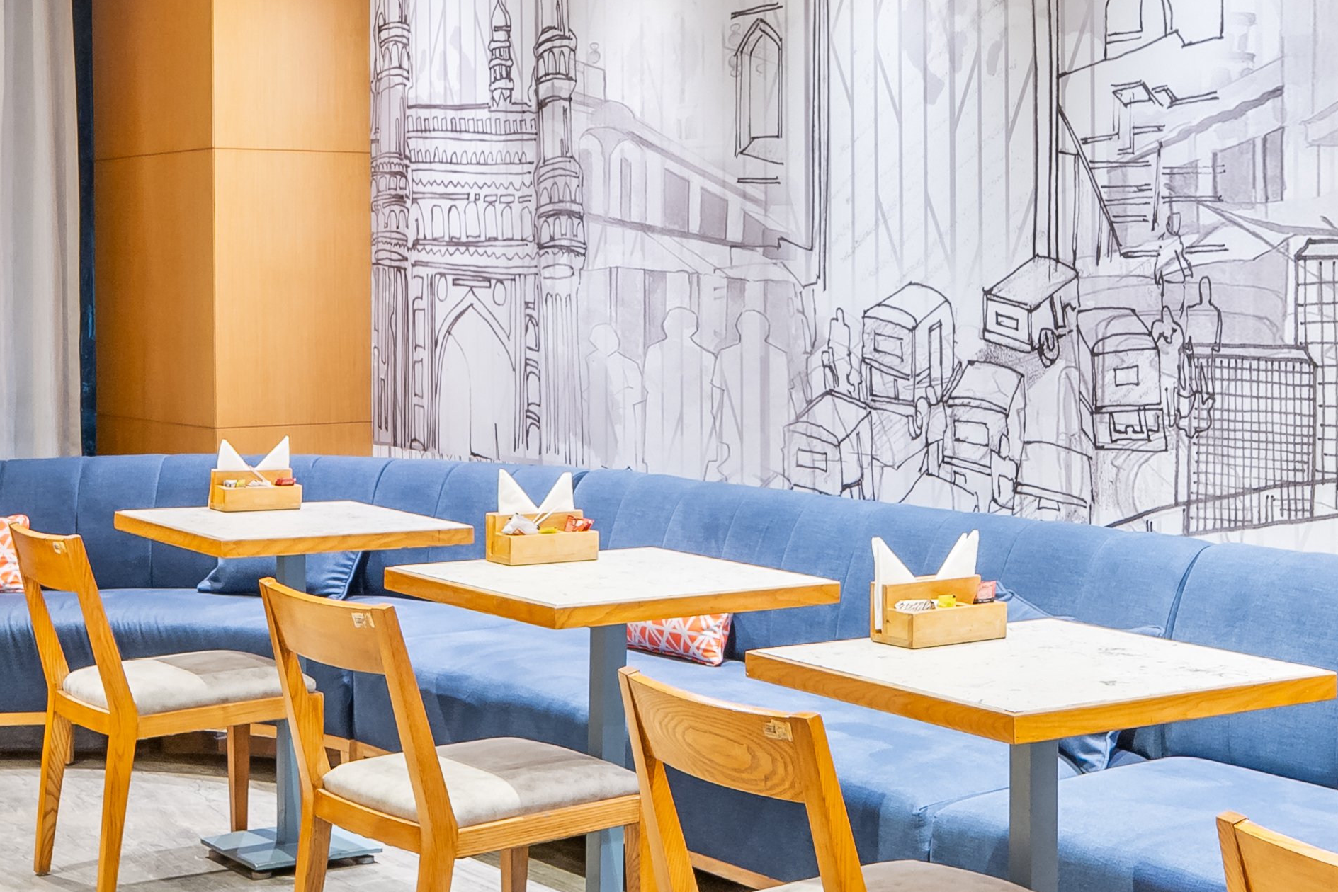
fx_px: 2379
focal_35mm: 64
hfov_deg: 31.4
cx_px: 723
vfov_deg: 21.2
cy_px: 280
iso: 400
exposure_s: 1/2.5
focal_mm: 20
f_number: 8
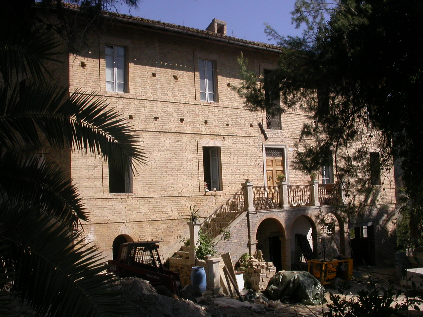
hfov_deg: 44.8
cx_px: 209
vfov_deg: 34.3
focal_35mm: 42
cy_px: 172
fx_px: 513
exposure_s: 1/385
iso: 100
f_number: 7.5
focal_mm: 7.85
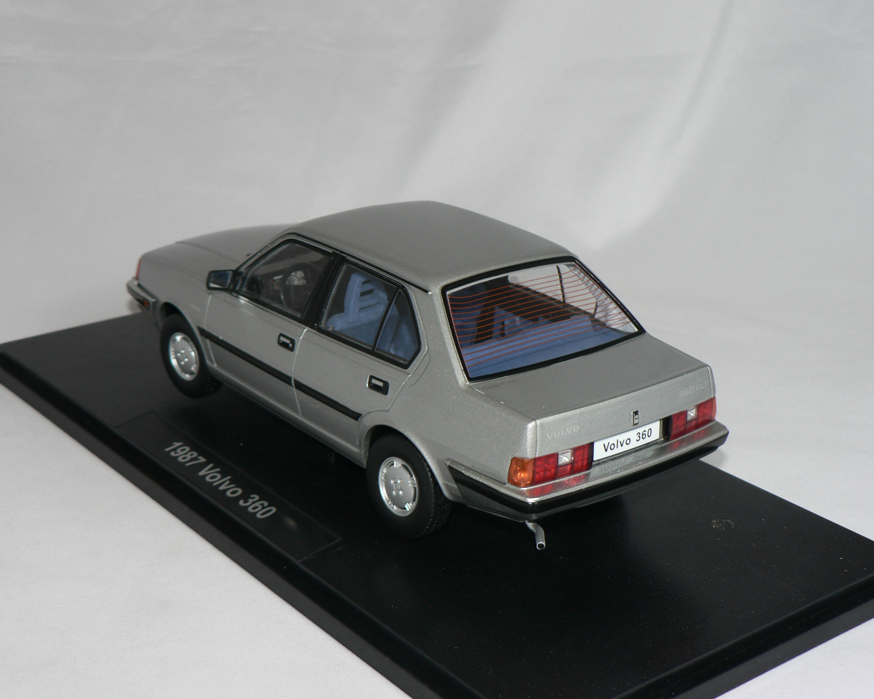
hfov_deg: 33.0
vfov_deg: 26.7
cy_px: 349
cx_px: 402
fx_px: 1475
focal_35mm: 57
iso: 80
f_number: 2.8
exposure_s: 1/60
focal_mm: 8.9
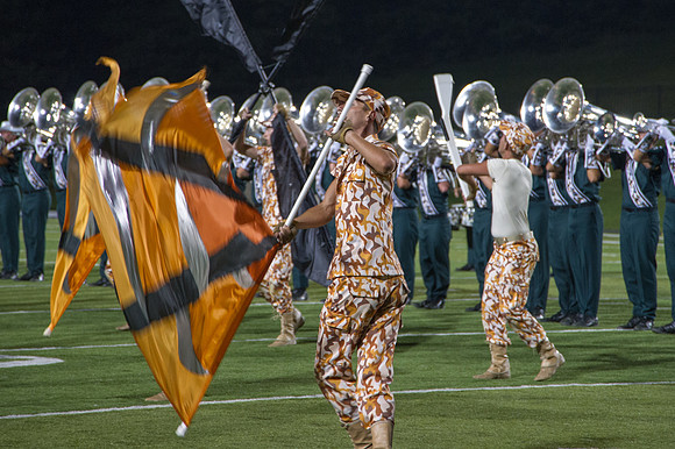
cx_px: 344
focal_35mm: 161
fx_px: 3018
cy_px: 154
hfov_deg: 12.8
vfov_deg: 8.5
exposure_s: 1/160
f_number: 5.6
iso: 2200
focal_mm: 120
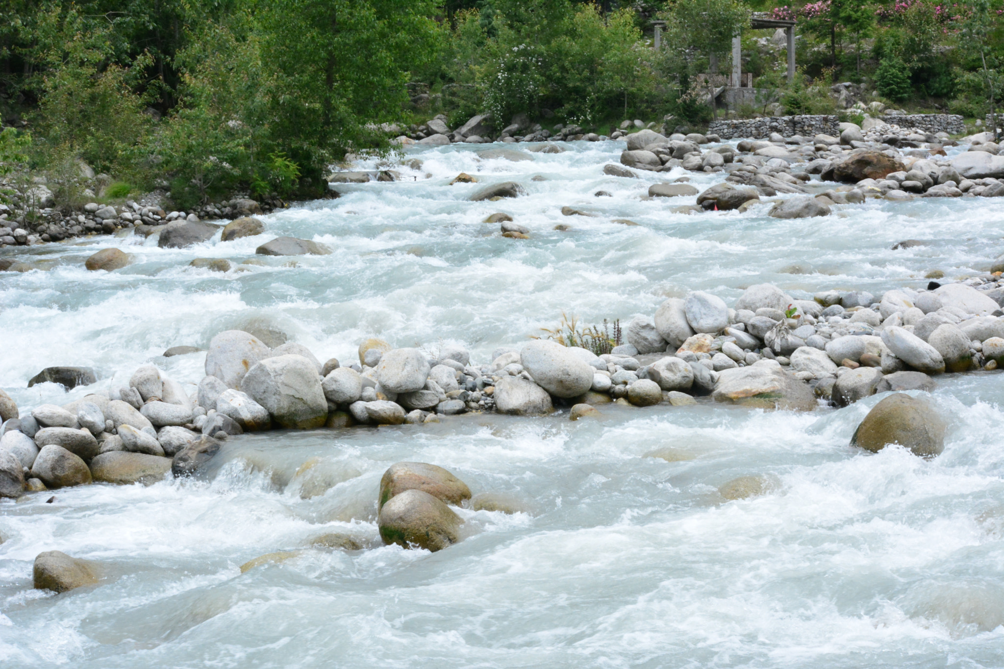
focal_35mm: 82
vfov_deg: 16.6
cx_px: 502
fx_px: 2300
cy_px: 334
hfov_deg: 24.6
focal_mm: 55
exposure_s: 1/160
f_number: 22
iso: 2000
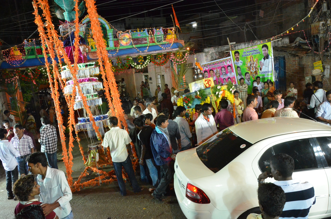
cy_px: 110
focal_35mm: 27
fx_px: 248
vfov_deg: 47.7
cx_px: 166
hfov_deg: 67.5
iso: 4000
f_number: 11
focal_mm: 18
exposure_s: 1/100
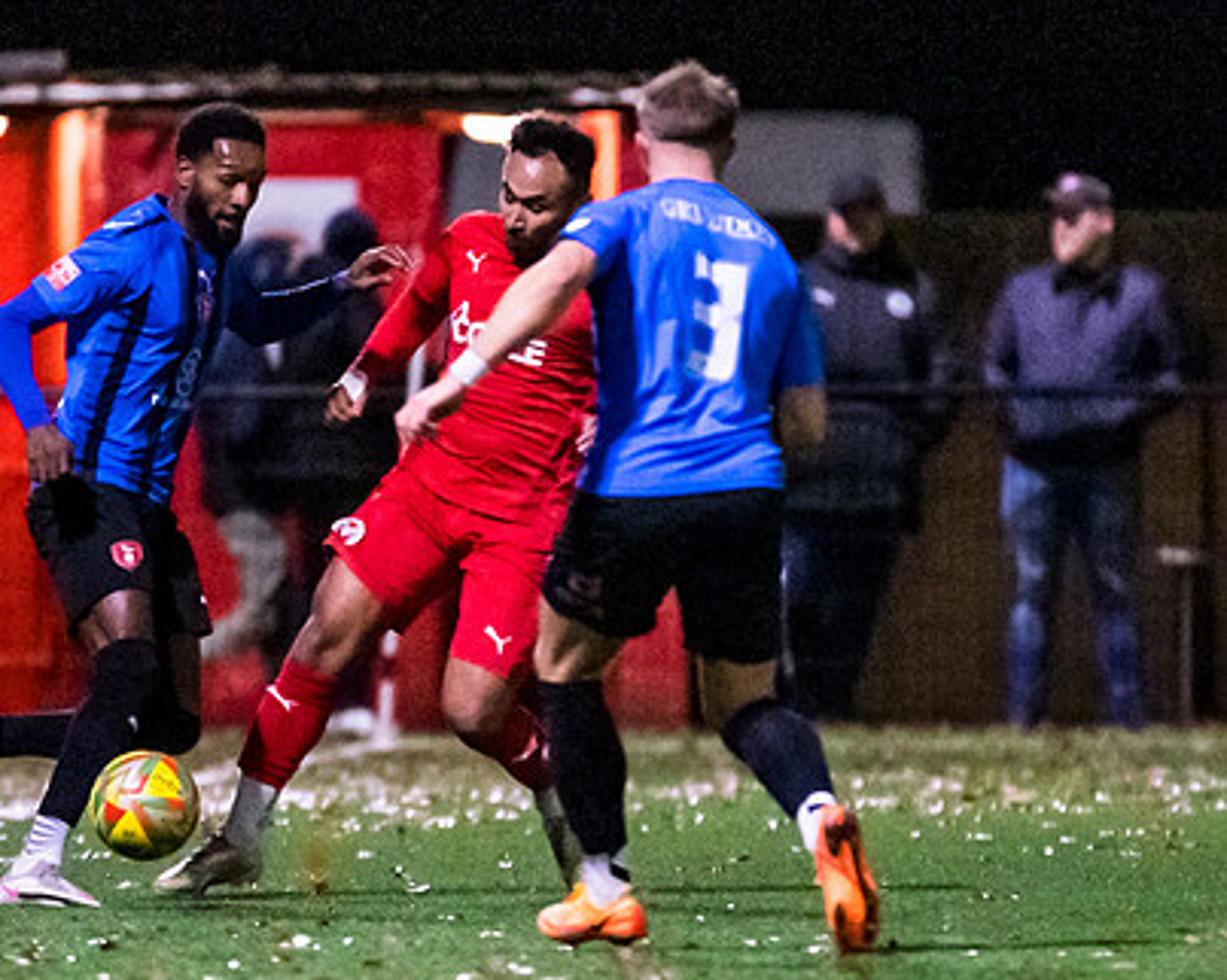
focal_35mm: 946
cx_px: 470
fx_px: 34337
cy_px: 504
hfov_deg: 2.0
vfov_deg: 1.6
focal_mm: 300
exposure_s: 1/1000
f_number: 2.8
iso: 8000
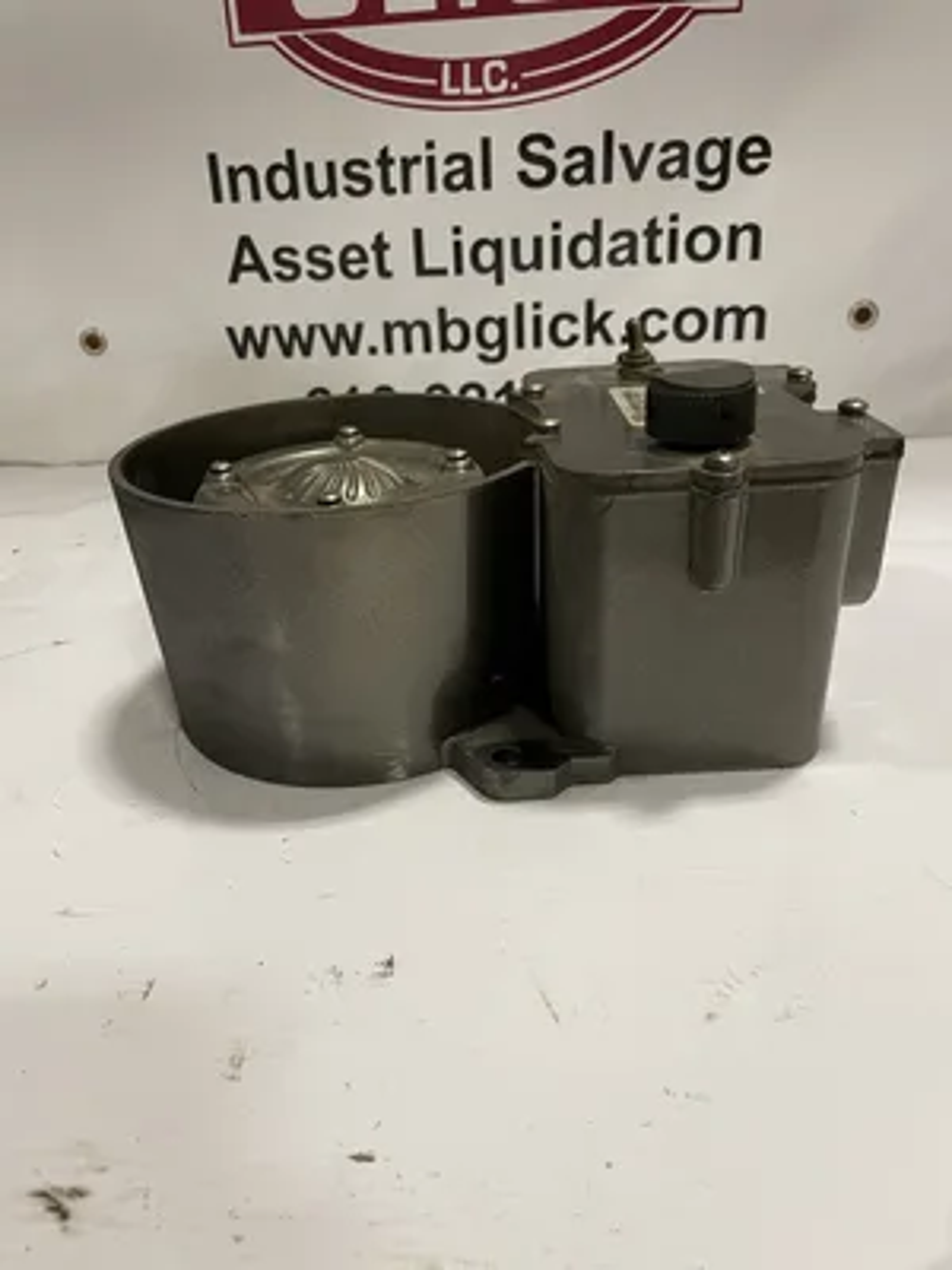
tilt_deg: -25.1
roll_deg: +1.4
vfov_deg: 67.3
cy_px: 635
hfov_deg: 53.1
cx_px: 476
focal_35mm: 26
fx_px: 953
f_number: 1.6
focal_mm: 4.2
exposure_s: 1/60
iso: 125
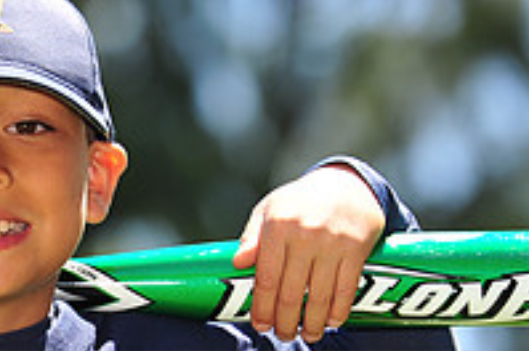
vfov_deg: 2.7
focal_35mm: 511
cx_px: -40
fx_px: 7497
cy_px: 386
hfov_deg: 4.0
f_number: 4
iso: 200
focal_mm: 175
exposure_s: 1/500
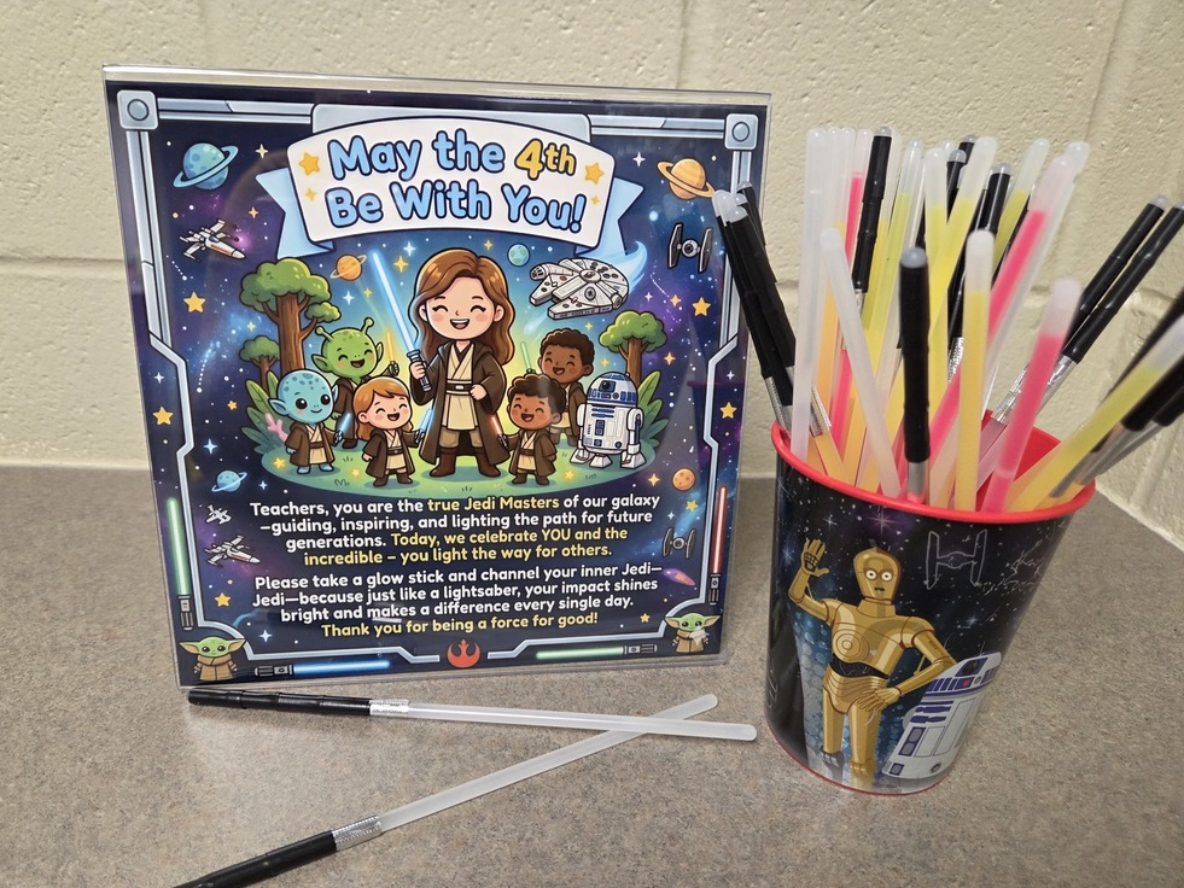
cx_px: 570
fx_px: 821
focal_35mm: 24
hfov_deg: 71.6
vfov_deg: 56.8
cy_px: 458
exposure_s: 1/120
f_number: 1.8
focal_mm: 5.4
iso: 400
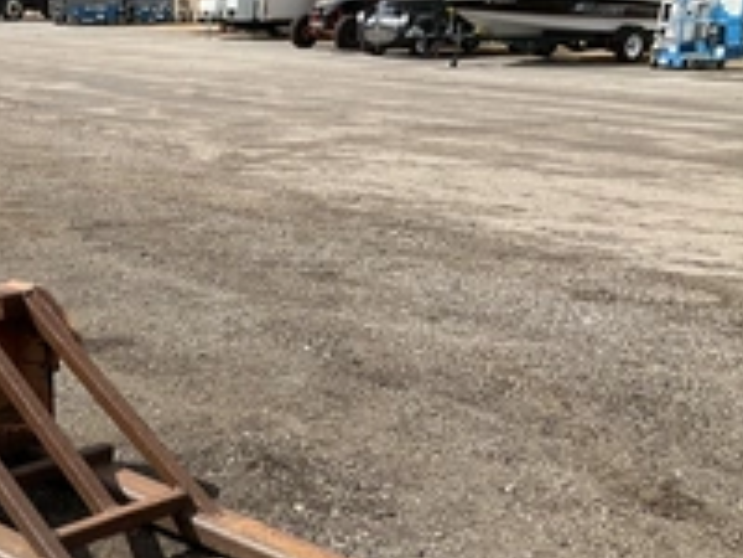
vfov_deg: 24.7
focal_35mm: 58
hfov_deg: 31.5
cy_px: 476
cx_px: 59
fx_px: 1245
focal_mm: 3
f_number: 1.8
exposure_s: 1/1534
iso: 25
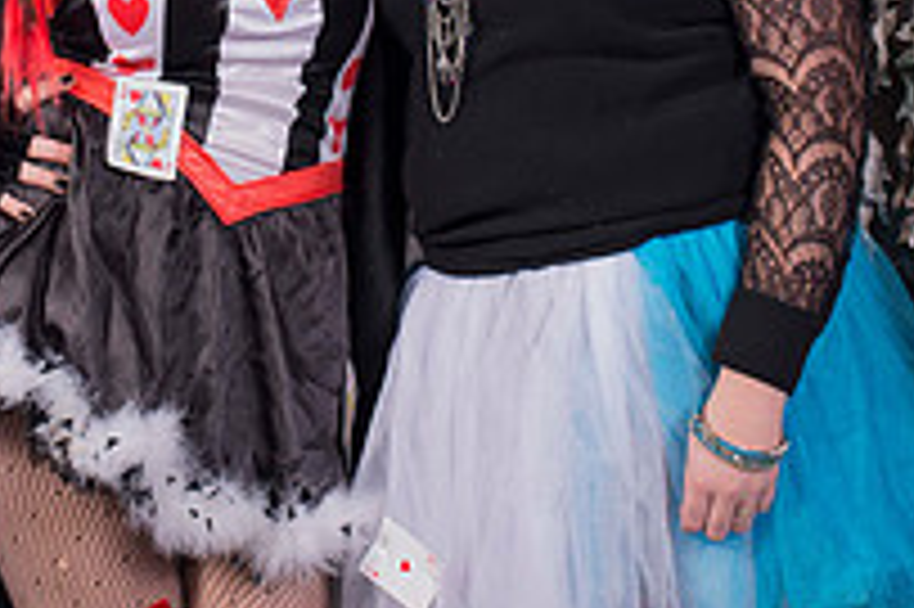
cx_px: 203
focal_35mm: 143
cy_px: -88
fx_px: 3628
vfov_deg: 9.5
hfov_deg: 14.3
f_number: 9
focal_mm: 50
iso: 640
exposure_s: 1/100
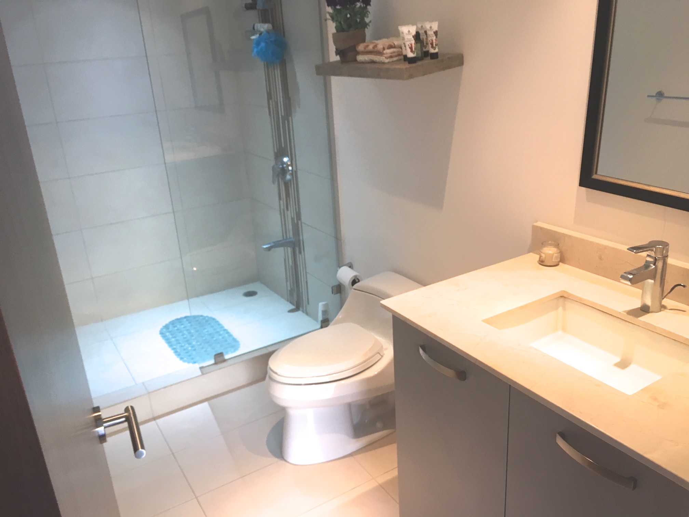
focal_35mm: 29
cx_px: 344
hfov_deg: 61.7
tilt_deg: -22.5
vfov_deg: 48.2
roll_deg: +3.8
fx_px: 577
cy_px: 258
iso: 64
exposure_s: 1/30
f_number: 2.2
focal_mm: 4.15
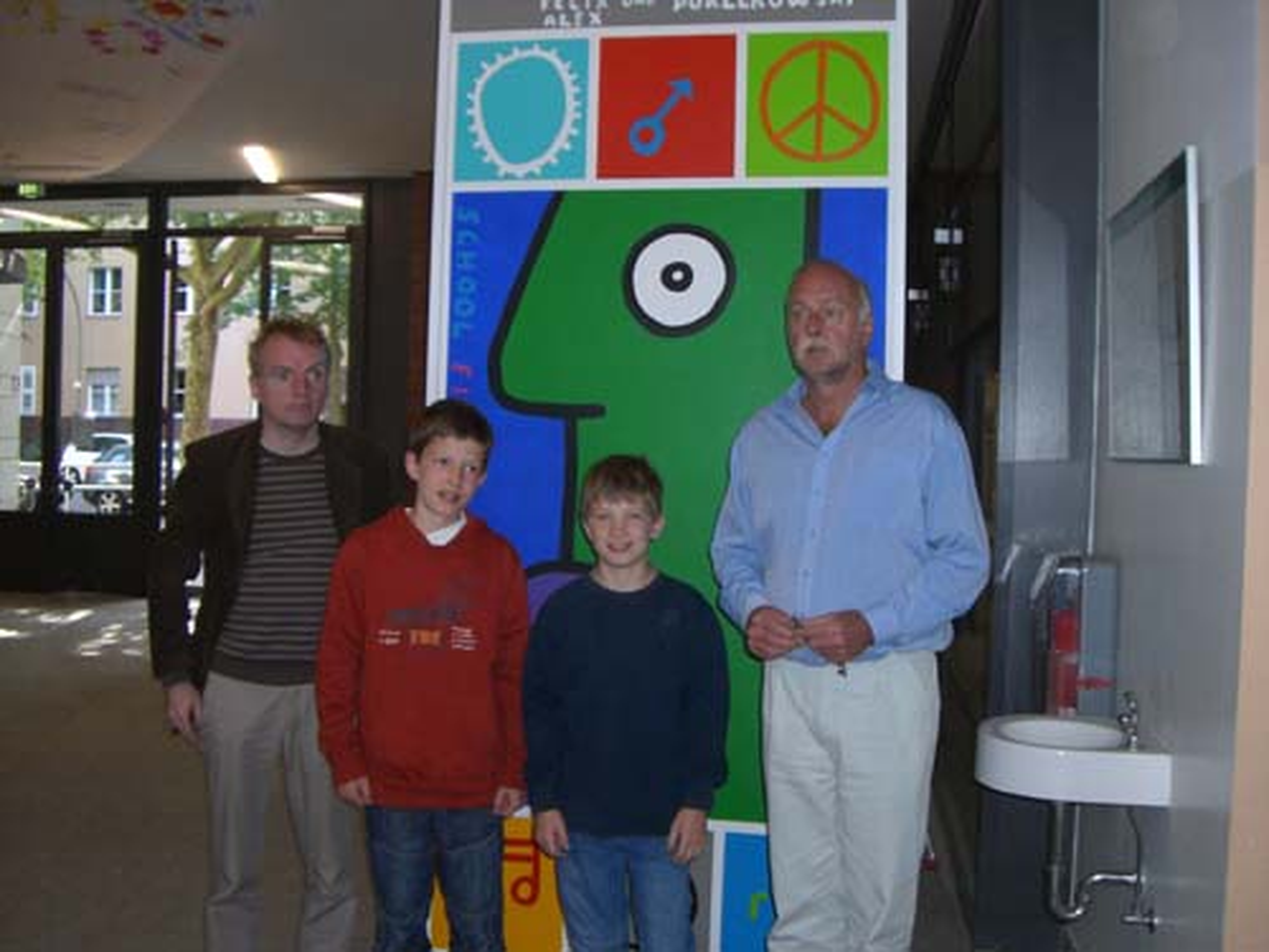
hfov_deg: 49.0
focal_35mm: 38
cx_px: 634
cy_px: 476
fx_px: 1393
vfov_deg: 37.7
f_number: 2.7
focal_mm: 6.2
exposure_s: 1/60
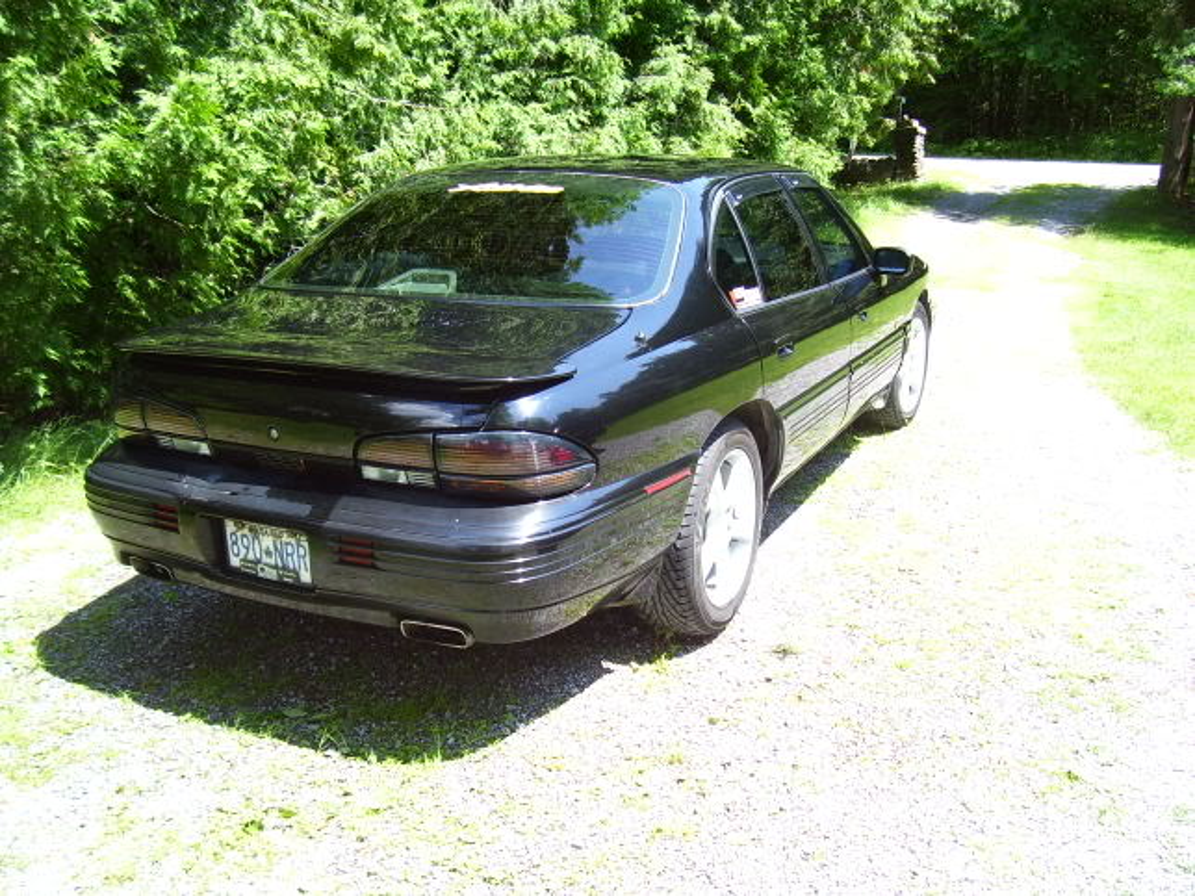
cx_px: 598
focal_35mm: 34
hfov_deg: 54.0
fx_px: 1174
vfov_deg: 41.8
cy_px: 448
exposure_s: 1/250
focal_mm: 5.6
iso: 80
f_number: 2.7
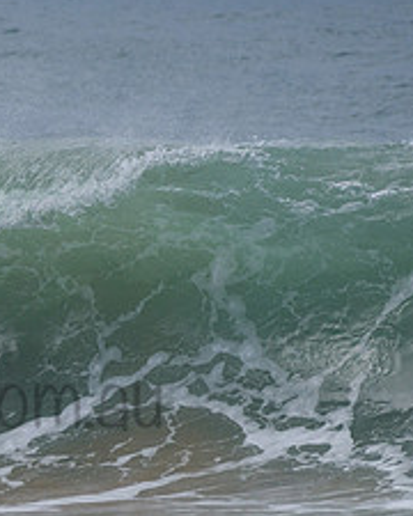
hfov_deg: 1.0
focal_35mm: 1485
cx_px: -80
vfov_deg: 1.3
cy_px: 375
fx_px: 22689
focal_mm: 500
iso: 180
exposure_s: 1/2000
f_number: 5.6
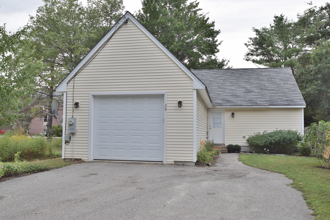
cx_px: 165
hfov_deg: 53.1
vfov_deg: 36.9
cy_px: 110
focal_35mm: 36
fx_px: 330
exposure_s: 1/160
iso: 100
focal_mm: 24
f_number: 6.3
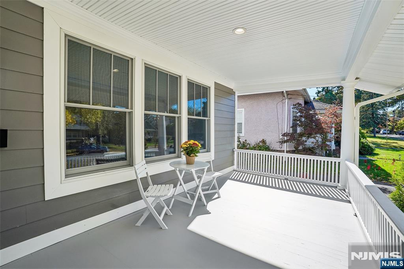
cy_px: 134
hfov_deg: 96.8
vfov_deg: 73.7
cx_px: 202
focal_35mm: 16
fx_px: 179
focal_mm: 16
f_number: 8
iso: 100
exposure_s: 1/160
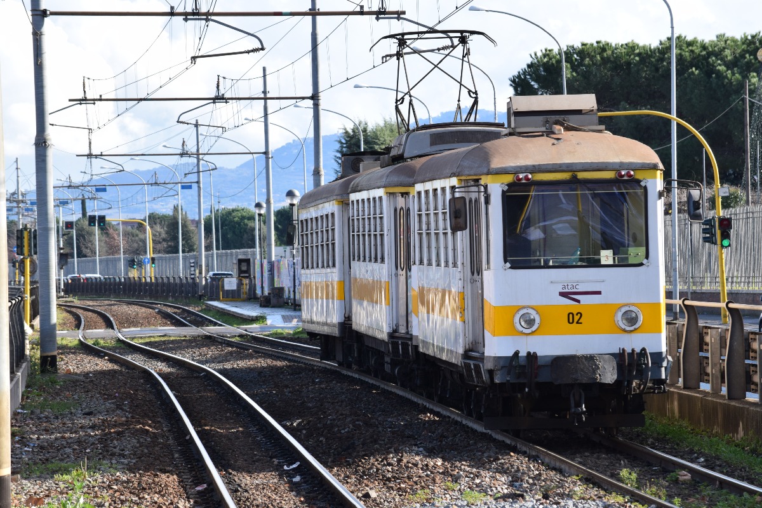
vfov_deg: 6.8
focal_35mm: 202
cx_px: 381
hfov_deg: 10.2
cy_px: 254
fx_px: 4286
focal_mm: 135
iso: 400
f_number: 11
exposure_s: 1/250
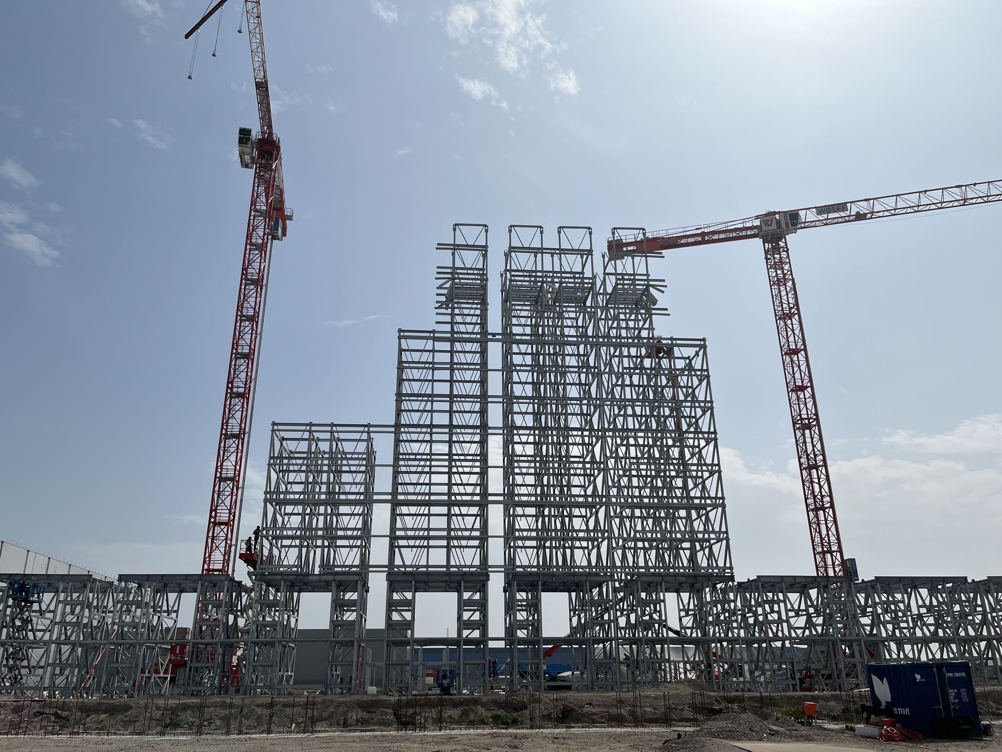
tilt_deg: +22.4
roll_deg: +0.0
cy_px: 376
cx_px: 501
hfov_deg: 67.3
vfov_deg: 53.1
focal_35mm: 26
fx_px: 753
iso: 50
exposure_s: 1/15152
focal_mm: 5.1
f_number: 1.6
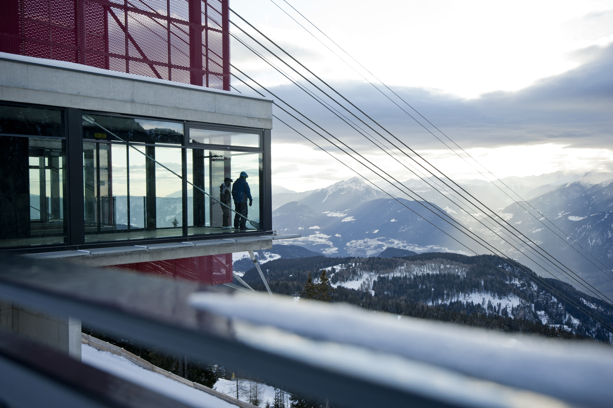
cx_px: 306
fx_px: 596
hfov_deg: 54.5
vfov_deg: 37.8
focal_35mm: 35
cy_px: 204
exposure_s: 1/100
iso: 200
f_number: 9
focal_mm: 35
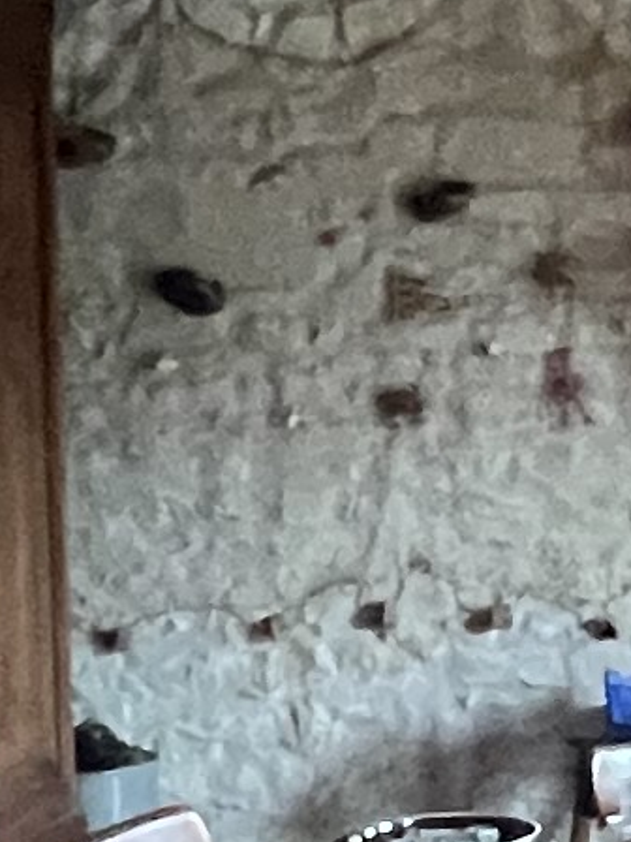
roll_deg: +2.3
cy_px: 310
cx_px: 1185
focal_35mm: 117
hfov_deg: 11.6
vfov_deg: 16.8
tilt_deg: -1.4
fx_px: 2844
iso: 500
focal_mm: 1.57
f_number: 1.8
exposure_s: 1/60
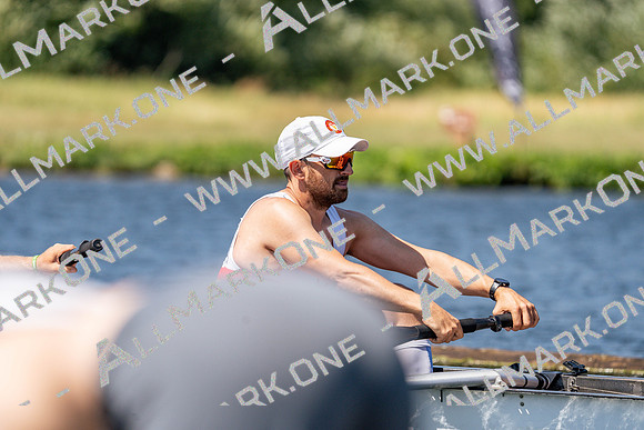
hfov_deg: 5.2
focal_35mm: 400
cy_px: 215
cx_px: 322
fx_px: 7157
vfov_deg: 3.4
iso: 320
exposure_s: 1/2000
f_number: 6.3
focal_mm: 400
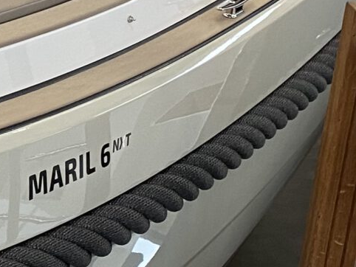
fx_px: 1420
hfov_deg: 12.6
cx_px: -340
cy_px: -40
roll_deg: -1.4
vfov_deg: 10.6
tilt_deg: -18.9
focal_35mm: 138
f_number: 1.8
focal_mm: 4.25
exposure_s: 1/50
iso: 100
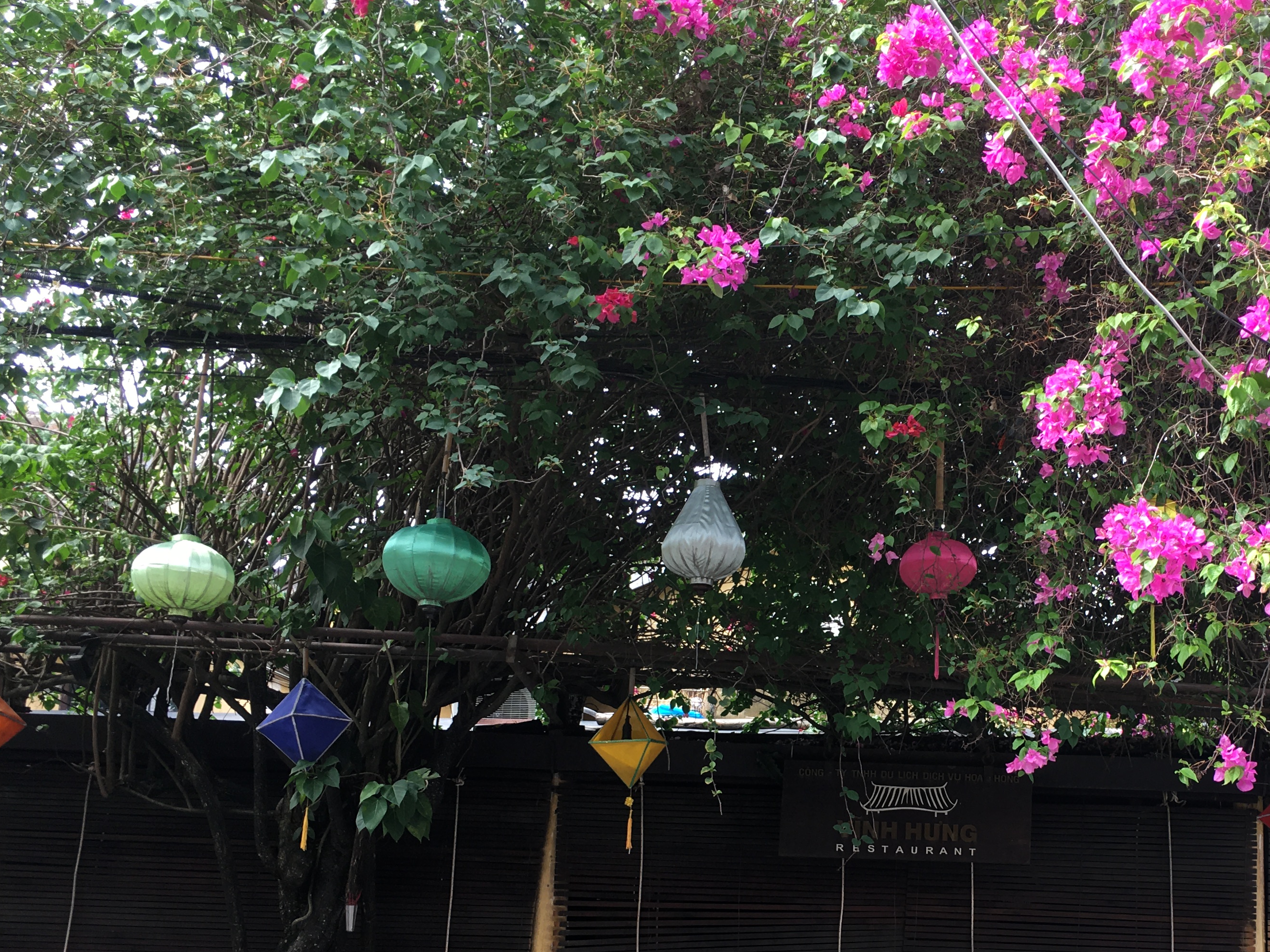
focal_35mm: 44
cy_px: 706
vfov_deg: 32.3
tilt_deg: +12.2
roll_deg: -2.2
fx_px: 1614
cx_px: 897
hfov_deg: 42.1
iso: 25
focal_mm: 4.15
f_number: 2.2
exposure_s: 1/122
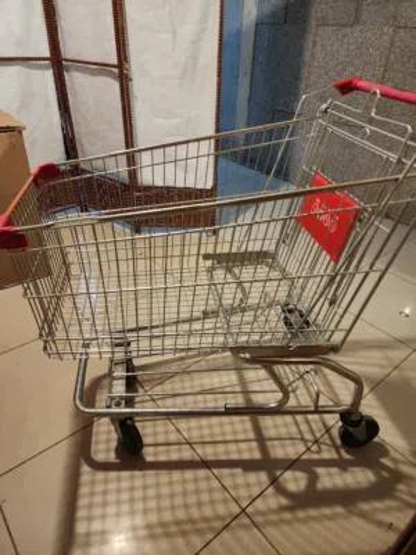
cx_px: 208
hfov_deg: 58.9
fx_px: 369
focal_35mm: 23
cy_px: 278
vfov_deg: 73.9
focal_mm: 6.4
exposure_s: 1/50
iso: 800
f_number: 1.8
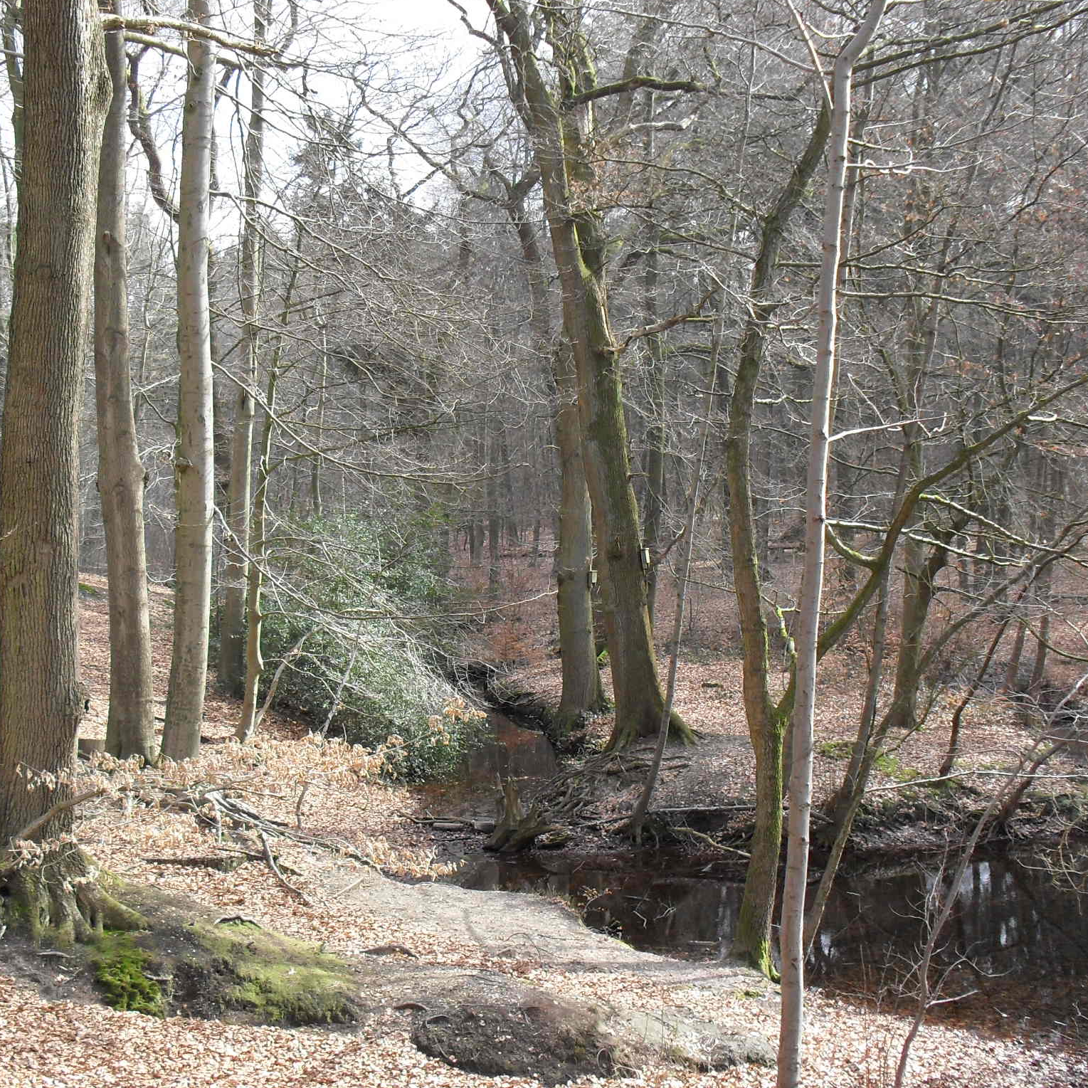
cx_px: 472
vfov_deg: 37.6
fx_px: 1600
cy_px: 542
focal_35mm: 45
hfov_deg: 37.5
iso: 80
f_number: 2.8
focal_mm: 6.3
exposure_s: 1/180
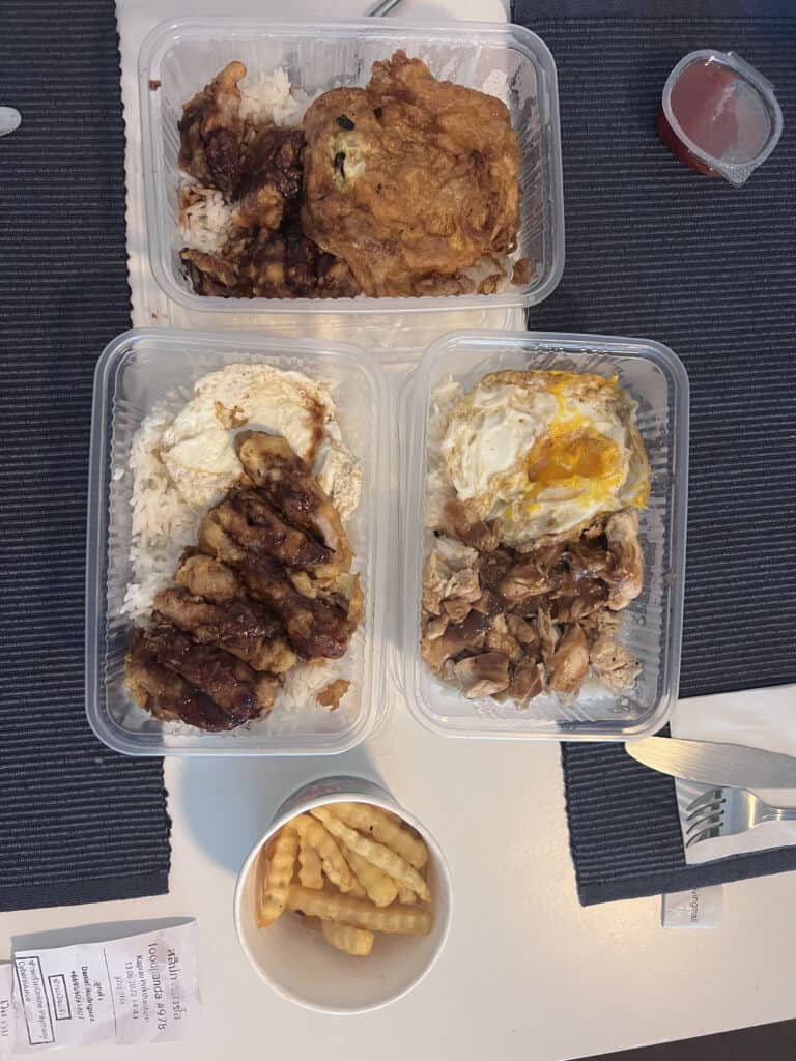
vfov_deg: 67.3
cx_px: 398
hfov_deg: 53.1
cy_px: 530
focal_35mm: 26
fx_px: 797
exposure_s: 1/50
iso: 320
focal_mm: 5.7
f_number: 1.5
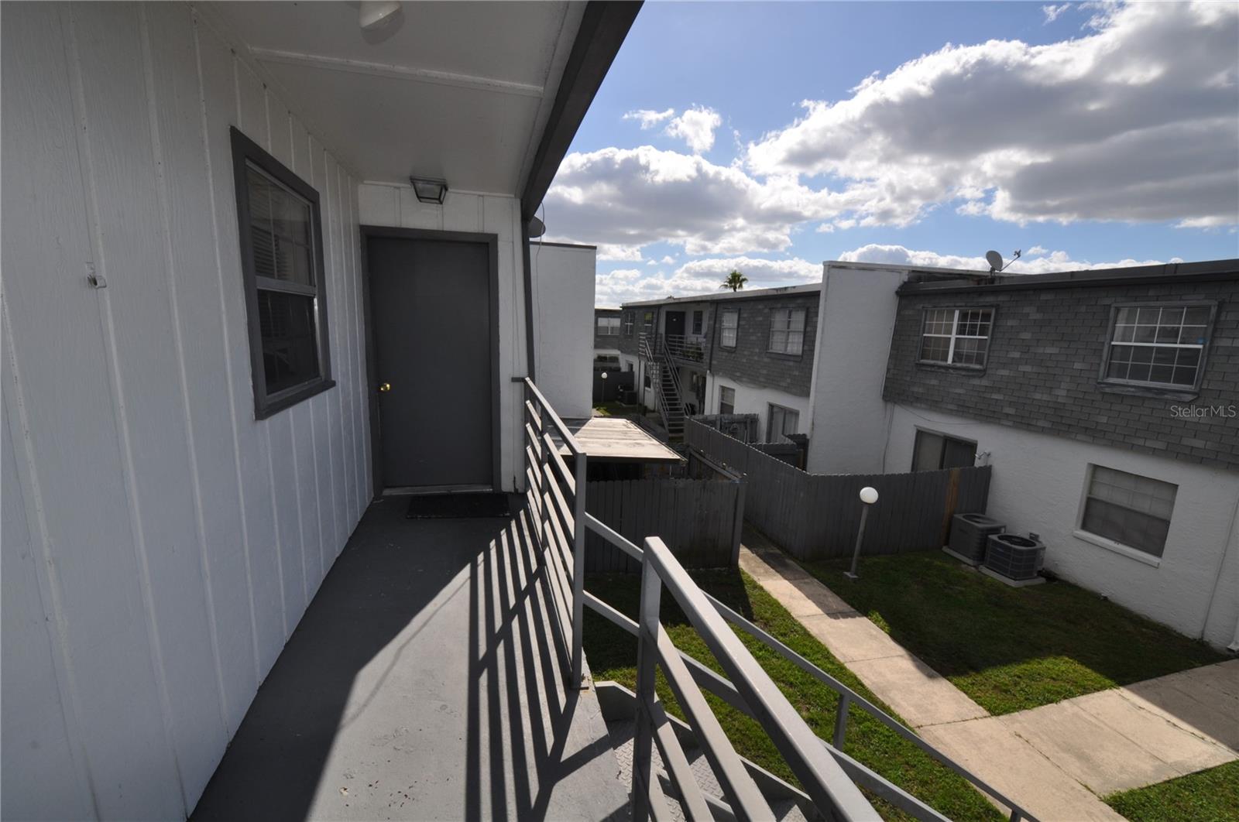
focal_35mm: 15
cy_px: 411
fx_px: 516
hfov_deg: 100.5
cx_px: 620
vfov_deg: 77.2
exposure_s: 1/200
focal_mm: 10
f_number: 14
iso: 200
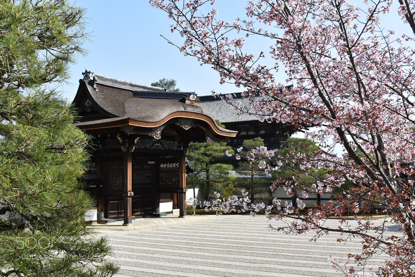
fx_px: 484
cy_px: 138
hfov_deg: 46.4
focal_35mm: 42
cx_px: 208
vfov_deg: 31.9
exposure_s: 1/320
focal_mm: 28
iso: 200
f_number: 9
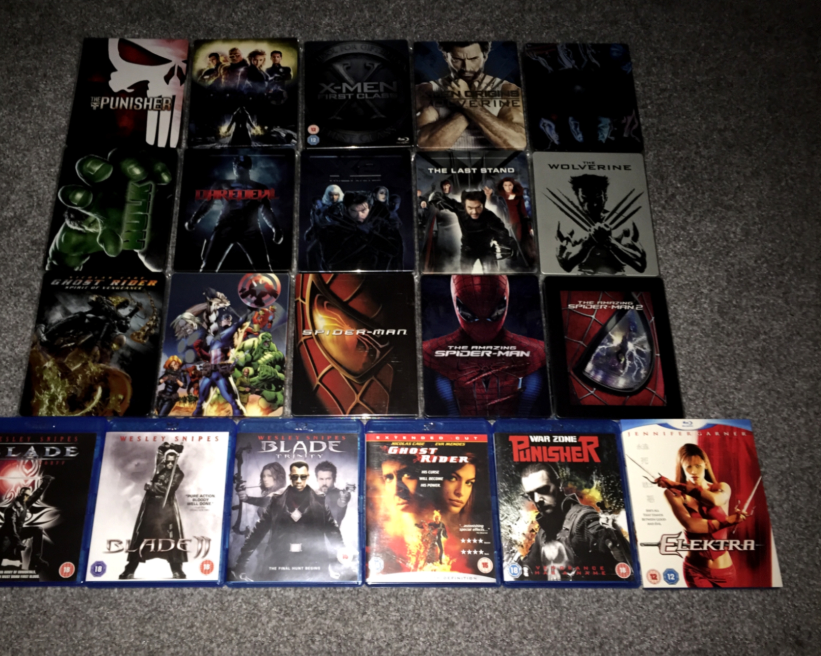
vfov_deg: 47.1
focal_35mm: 31
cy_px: 333
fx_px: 753
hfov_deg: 57.1
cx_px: 372
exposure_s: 1/17
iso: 160
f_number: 2.2
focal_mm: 4.15
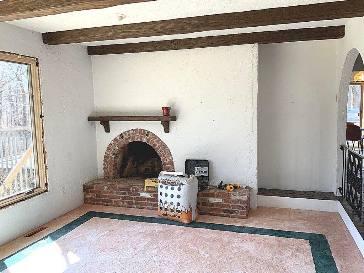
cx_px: 182
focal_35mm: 29
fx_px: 305
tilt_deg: -6.2
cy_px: 136
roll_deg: +0.9
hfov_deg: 61.7
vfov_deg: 48.2
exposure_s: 1/120
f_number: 1.8
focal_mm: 3
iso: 64
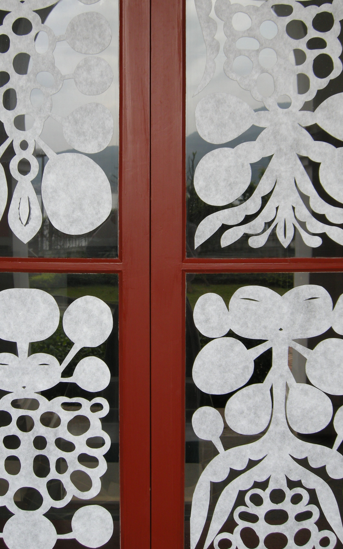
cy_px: 246
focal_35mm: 44
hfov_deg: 29.2
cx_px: 145
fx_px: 658
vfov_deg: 45.2
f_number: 3.4
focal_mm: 7.5
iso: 64
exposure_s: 1/94.2
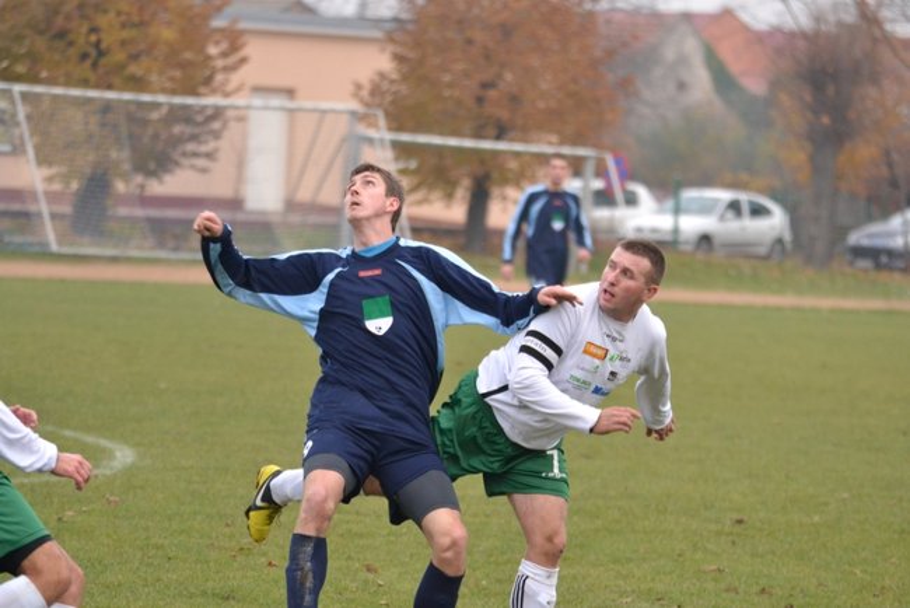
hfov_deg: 8.1
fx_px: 6448
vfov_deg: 5.4
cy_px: 304
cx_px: 455
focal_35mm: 255
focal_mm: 170
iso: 1600
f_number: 5
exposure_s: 1/640
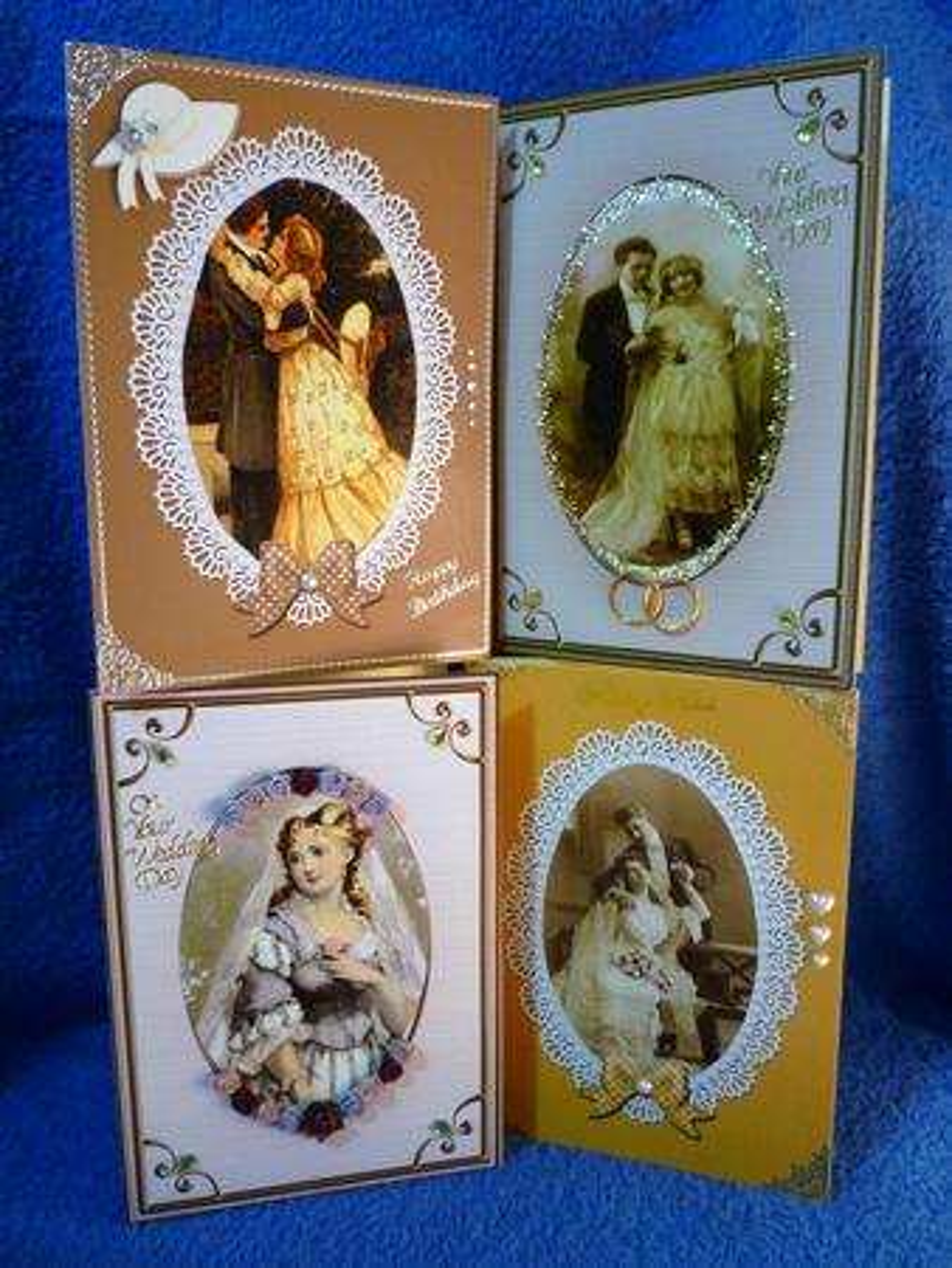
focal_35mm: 29
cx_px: 476
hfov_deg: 48.3
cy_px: 634
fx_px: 1062
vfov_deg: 61.6
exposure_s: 1/8
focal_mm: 5.2
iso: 400
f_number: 3.3
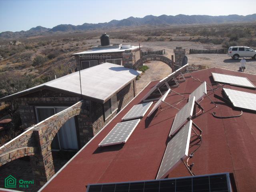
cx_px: 128
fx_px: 266
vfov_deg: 39.7
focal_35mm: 36
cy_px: 96
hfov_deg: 51.4
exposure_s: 1/160
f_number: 7.8
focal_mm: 6.3
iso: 64
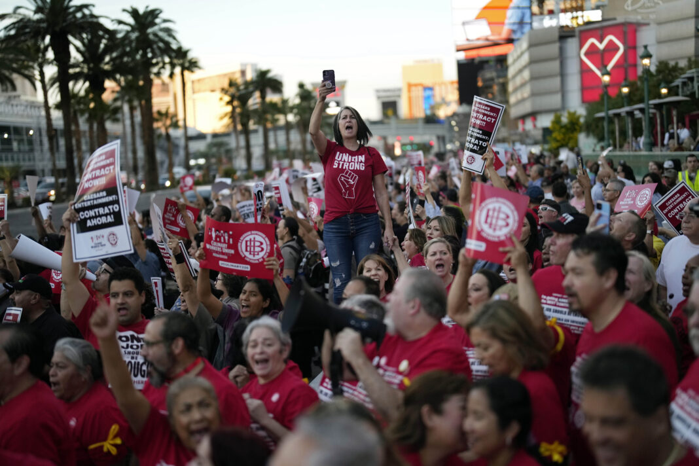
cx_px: 350
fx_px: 971
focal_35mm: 50
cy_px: 233
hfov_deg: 39.6
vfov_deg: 27.0
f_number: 1.2
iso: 800
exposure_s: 1/4000
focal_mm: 50
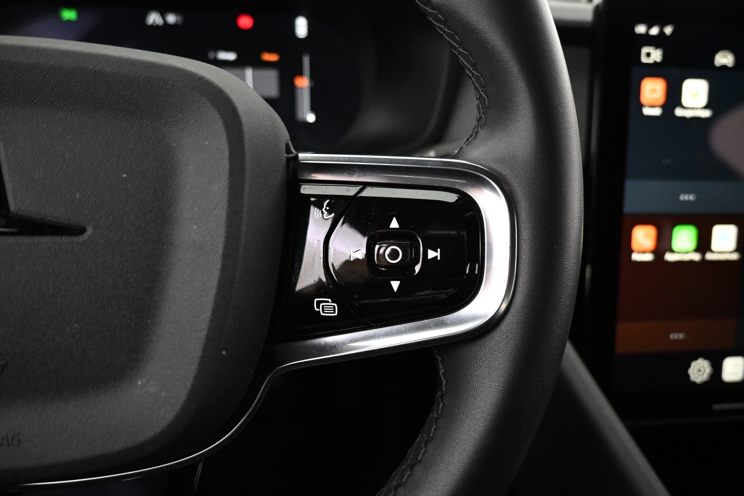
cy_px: 248
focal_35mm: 24
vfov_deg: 53.1
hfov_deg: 73.7
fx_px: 496
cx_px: 372
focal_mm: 16
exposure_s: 1/40
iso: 4000
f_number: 3.5
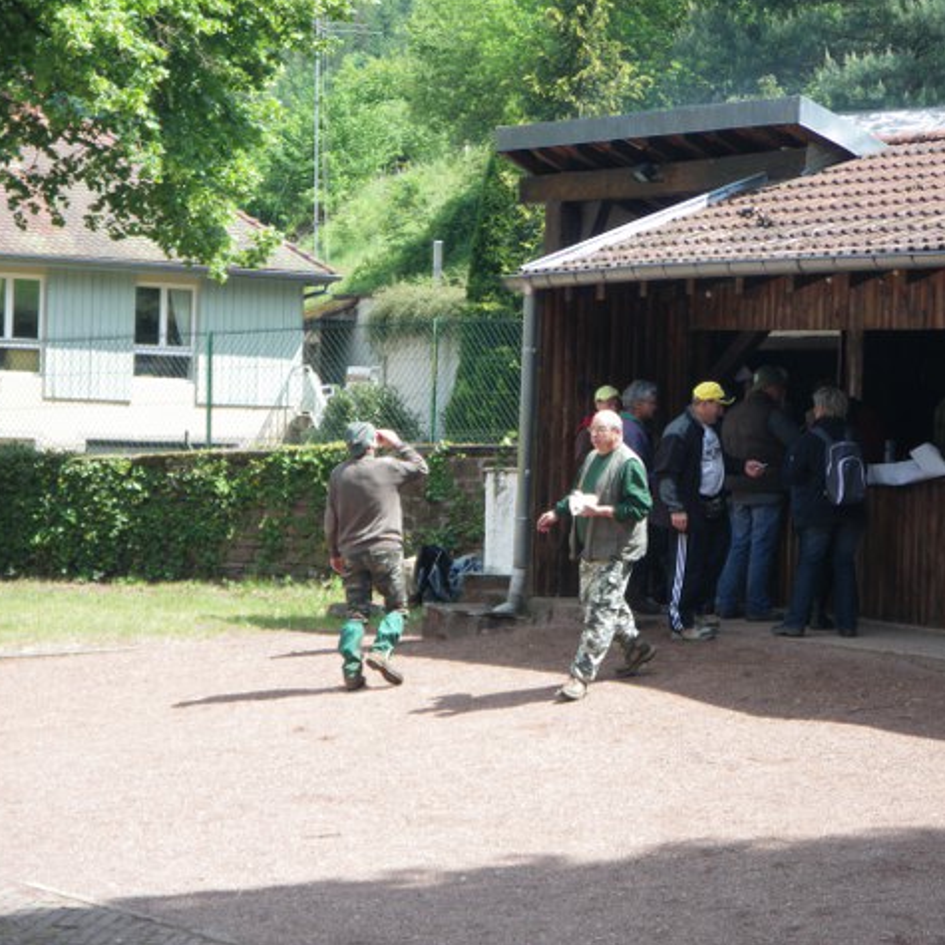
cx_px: 577
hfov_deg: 15.5
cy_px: 470
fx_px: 3459
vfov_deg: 15.6
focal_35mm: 112
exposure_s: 1/125
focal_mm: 16.7
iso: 64
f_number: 5
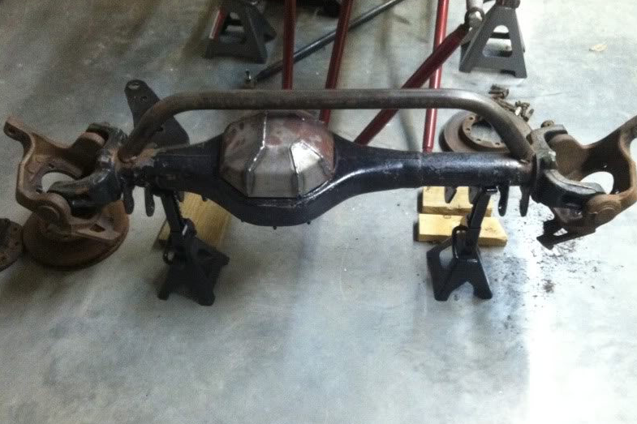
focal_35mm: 37
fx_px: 655
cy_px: 222
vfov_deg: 35.9
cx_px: 322
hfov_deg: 51.9
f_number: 2.8
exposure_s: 1/15
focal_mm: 3.9
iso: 640
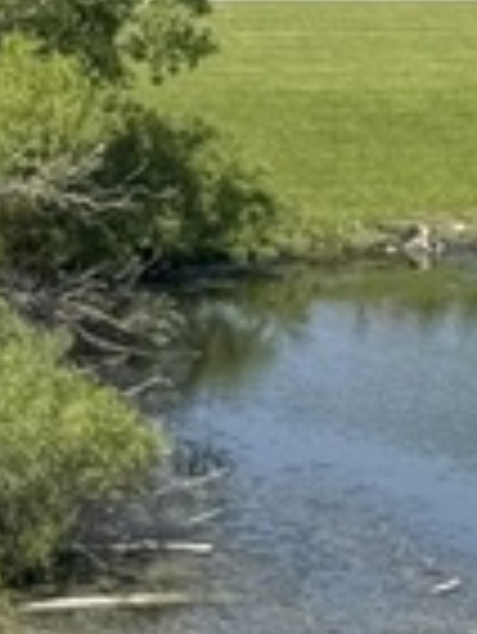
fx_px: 3376
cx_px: 873
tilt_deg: -22.8
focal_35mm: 184
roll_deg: -4.0
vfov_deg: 9.9
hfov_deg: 7.8
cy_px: 1290
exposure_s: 1/3145
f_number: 1.78
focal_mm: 6.76
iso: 80
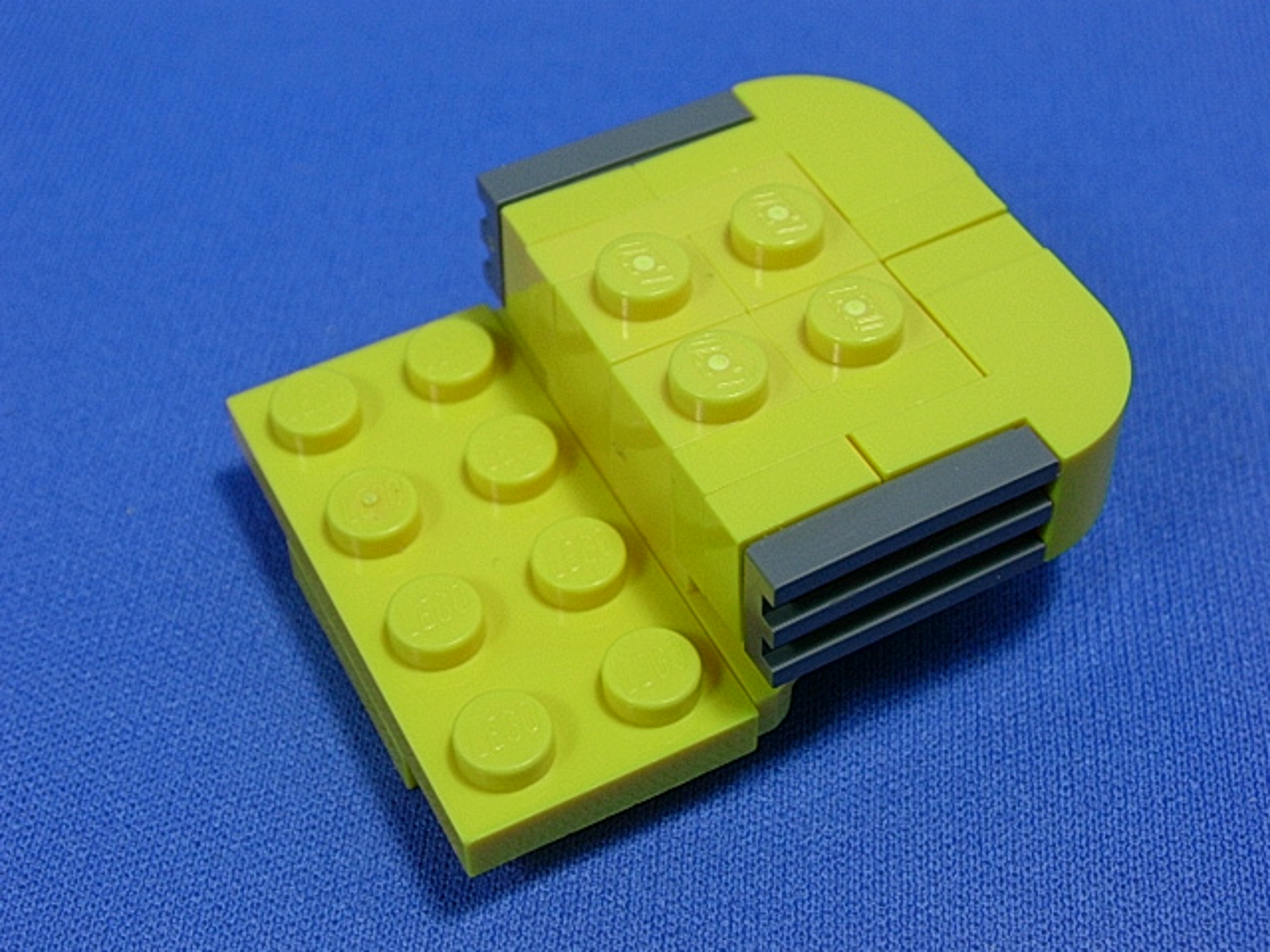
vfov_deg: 23.3
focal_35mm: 63
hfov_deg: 30.7
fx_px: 2311
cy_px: 476
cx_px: 635
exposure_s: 1/36.9
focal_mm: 9.6
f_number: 3.5
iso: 70
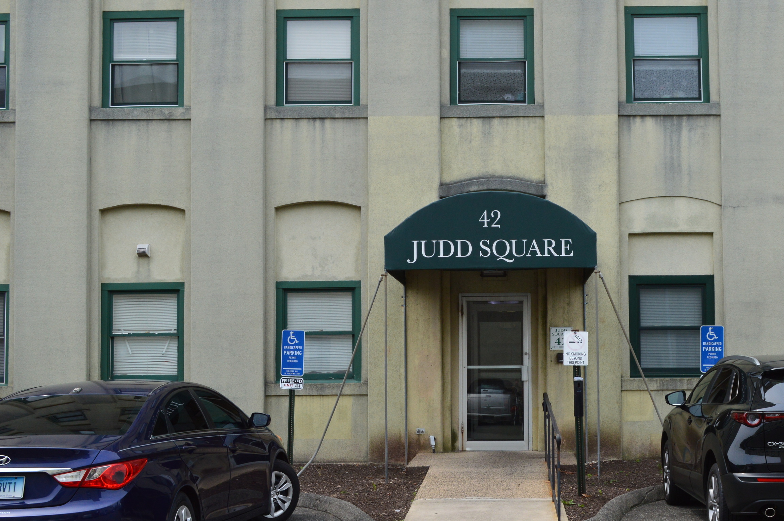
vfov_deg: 24.1
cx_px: 517
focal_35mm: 56
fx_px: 1218
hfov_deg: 35.3
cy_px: 316
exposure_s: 1/250
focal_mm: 28
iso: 400
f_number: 10
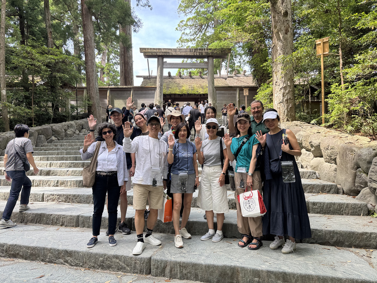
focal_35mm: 24
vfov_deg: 56.8
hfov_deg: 71.6
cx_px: 188
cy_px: 142
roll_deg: +0.9
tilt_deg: +4.6
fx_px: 261
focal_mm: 6.76
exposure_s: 1/309
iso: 80
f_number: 1.78
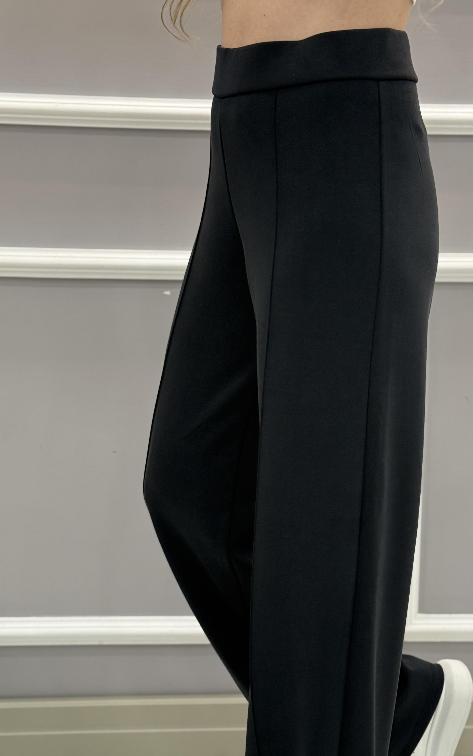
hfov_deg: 19.4
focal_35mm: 67
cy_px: 473
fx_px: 1382
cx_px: 287
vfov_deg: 30.5
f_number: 1.78
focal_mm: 6.76
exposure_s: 1/100
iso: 125
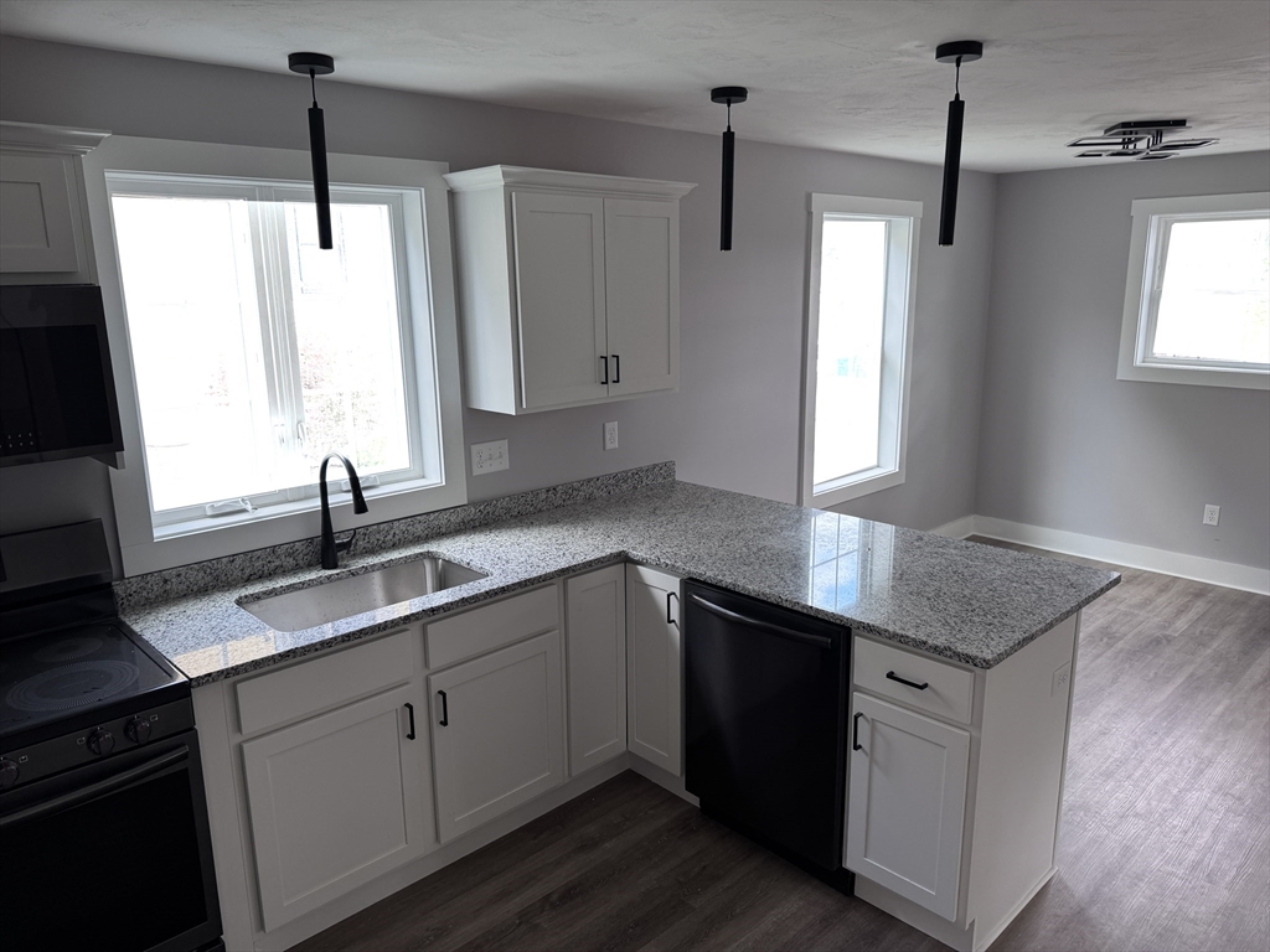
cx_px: 635
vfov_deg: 56.8
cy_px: 476
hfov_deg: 71.6
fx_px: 881
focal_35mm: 24
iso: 100
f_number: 1.78
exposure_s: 1/121
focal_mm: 6.76
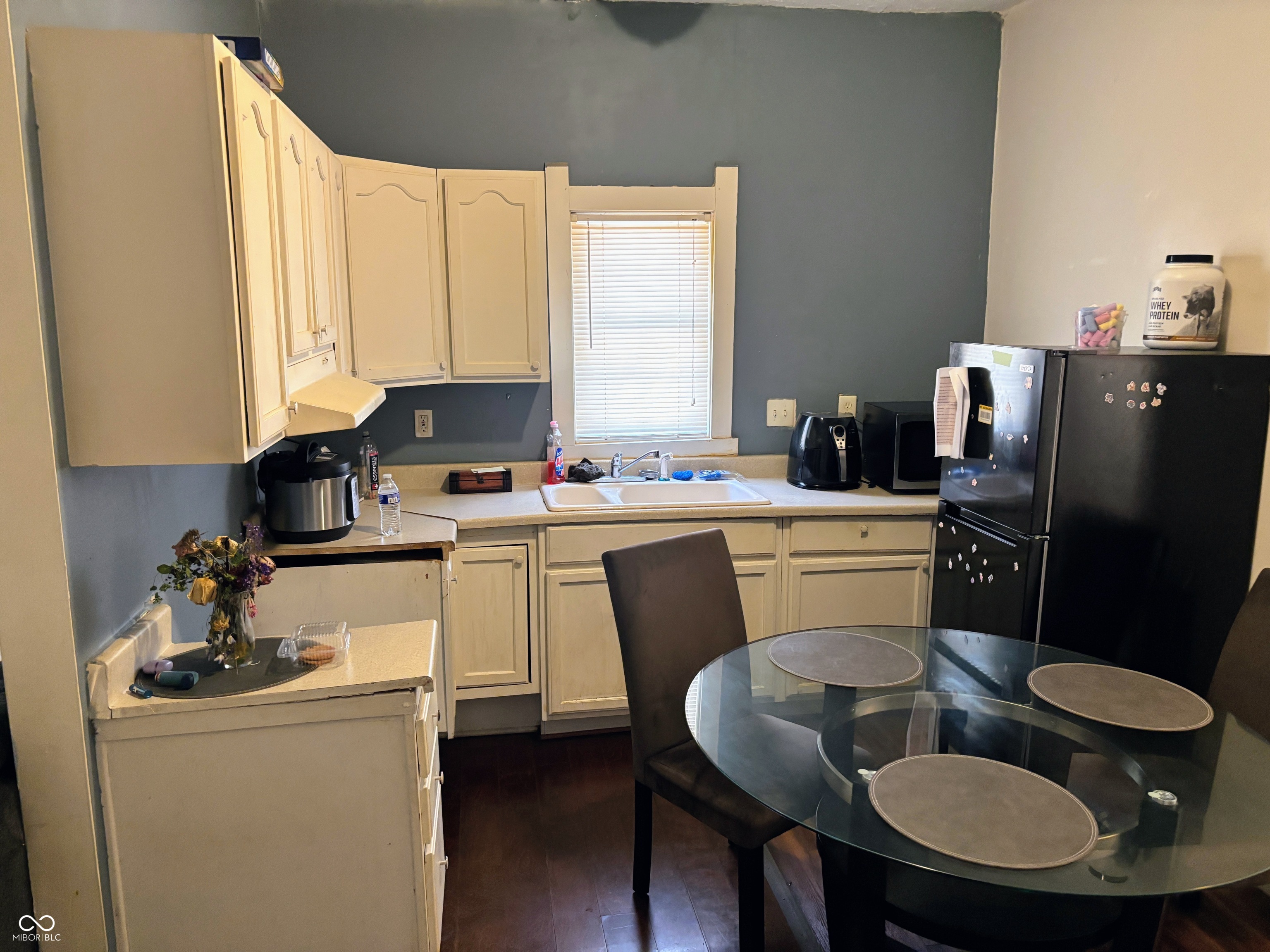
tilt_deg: -9.4
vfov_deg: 53.1
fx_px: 954
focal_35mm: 26
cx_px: 635
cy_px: 476
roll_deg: +0.5
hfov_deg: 67.3
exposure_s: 1/40
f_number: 1.6
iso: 500
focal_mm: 5.96
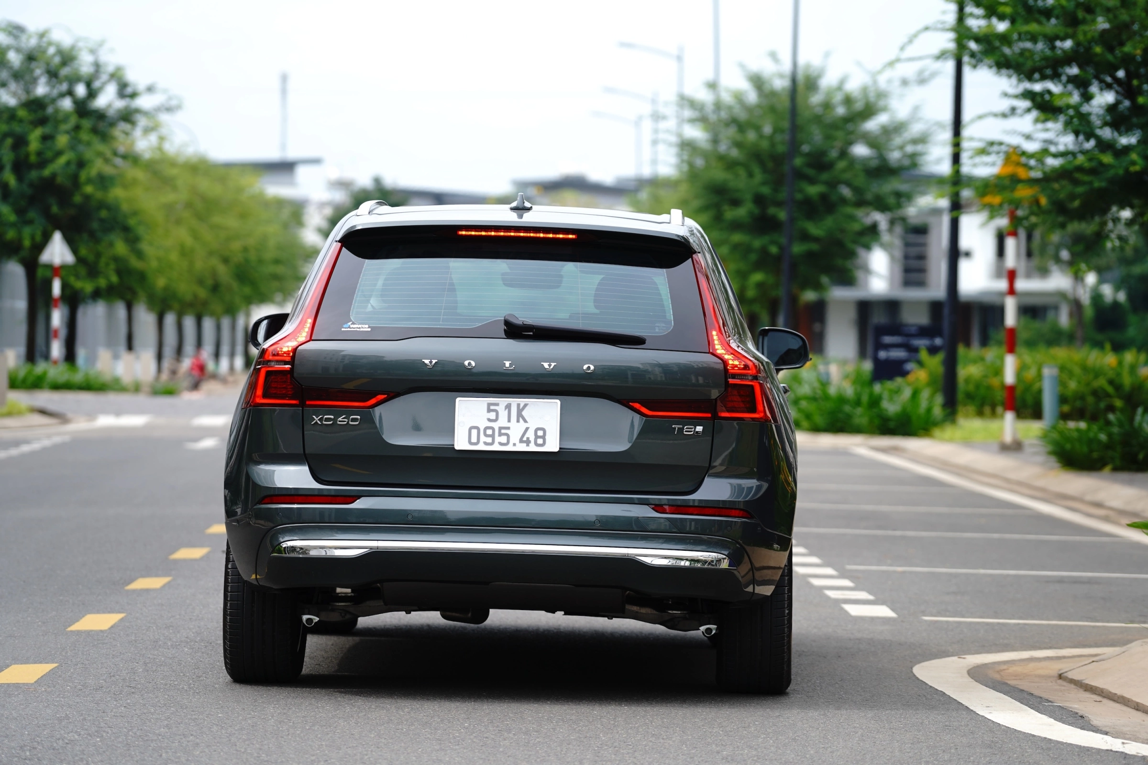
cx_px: 574
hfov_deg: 13.4
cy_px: 382
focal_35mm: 153
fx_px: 4879
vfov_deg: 9.0
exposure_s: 1/400
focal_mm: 153
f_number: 4
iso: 100
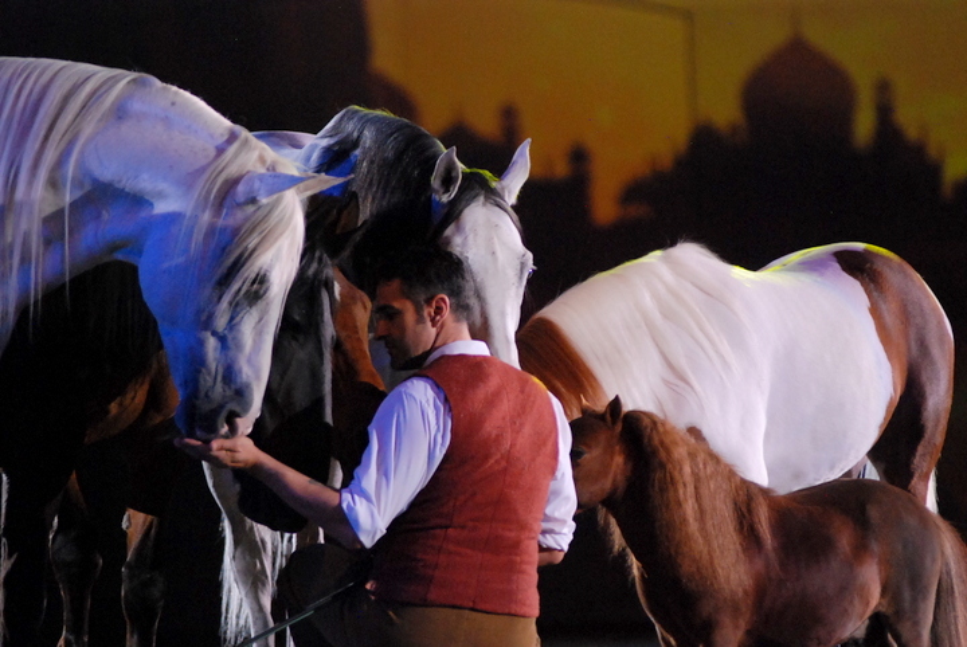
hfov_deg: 8.1
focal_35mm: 255
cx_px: 484
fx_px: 6858
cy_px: 324
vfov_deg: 5.4
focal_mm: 170
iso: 1600
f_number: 2.8
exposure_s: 1/500
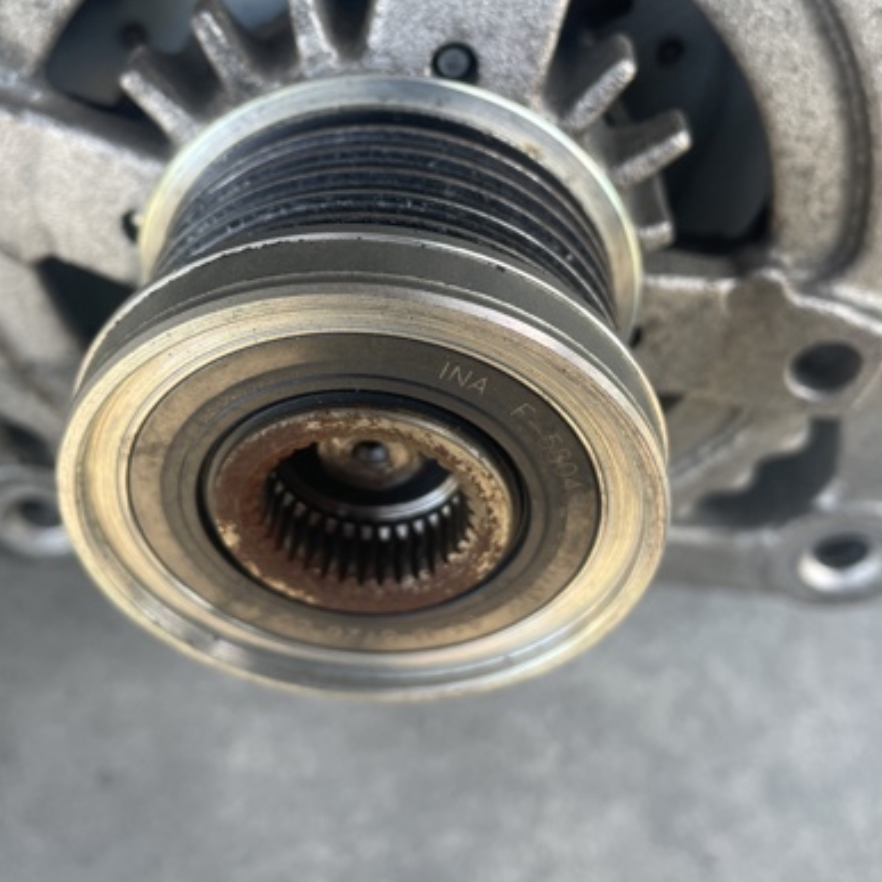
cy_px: 352
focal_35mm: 38
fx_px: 1095
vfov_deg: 43.6
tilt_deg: -73.9
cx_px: 415
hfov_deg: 43.8
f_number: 1.6
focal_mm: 4.2
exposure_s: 1/121
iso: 40
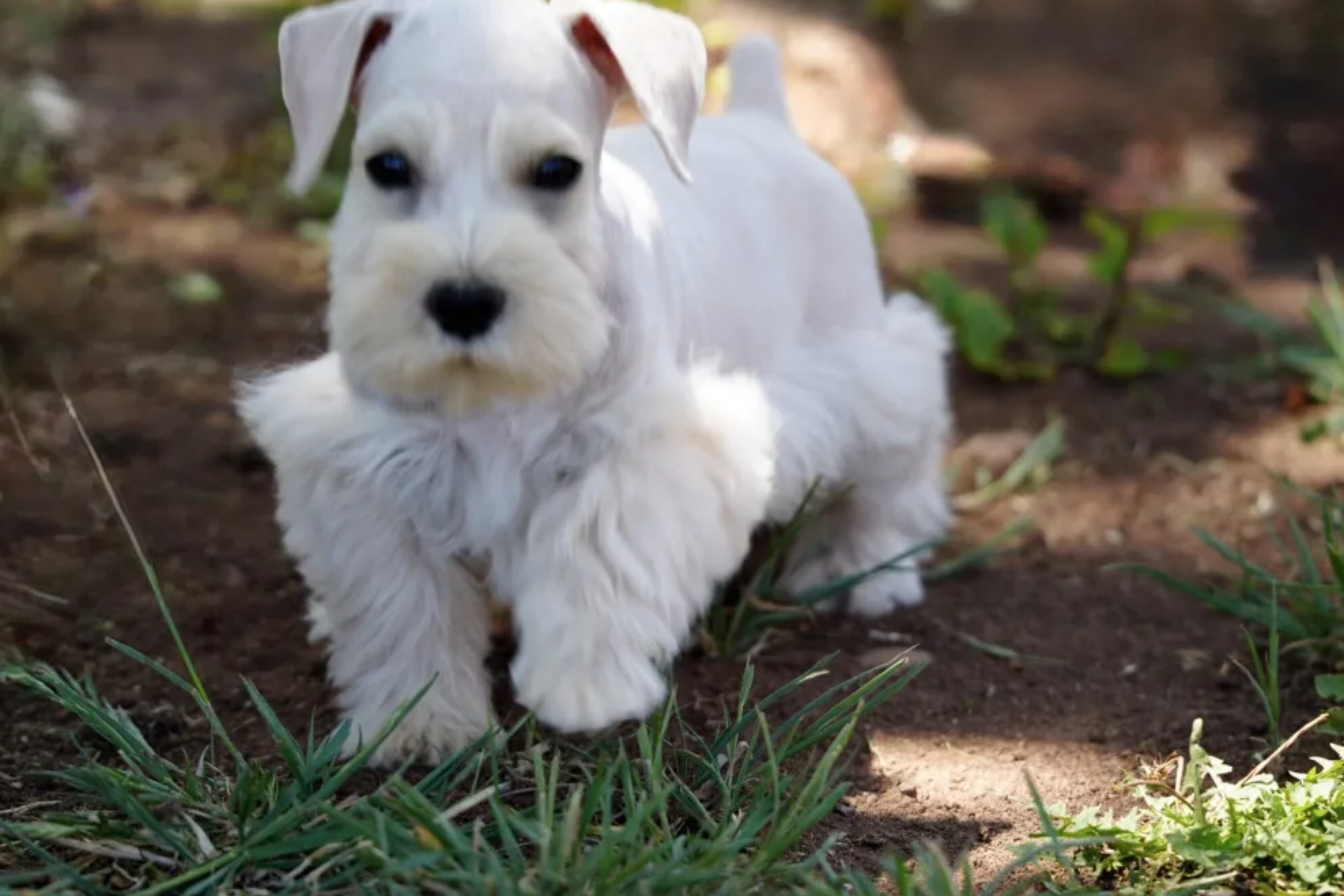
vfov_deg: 6.2
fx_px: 8251
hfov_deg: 9.3
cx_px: 684
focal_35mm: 221
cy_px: 241
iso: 100
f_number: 4.5
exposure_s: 1/160
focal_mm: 135
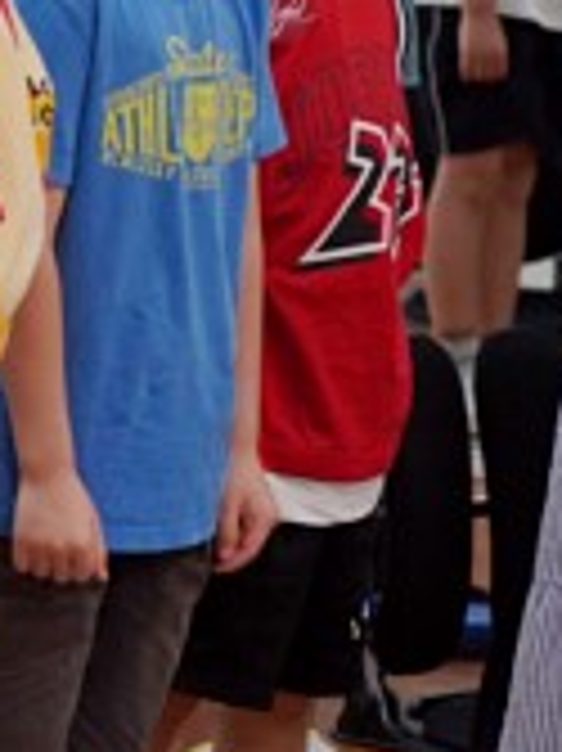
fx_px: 7846
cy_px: 126
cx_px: -333
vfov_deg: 5.5
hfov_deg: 4.1
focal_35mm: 362
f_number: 4
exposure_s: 1/160
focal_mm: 70
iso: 1250
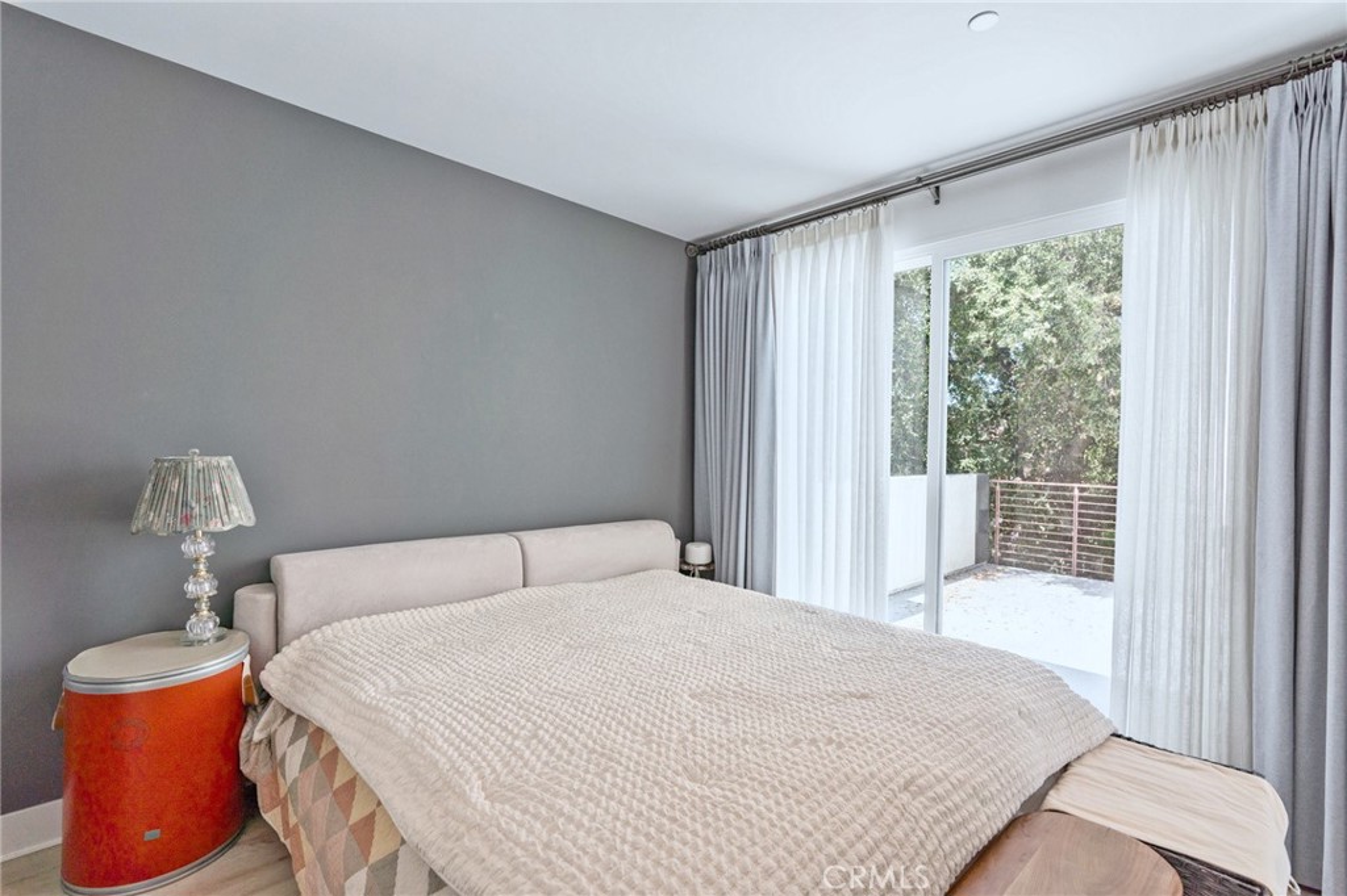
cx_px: 674
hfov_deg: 96.8
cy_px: 448
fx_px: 598
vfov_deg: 73.7
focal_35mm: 16
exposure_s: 1/100
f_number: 5.6
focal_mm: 16
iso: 125
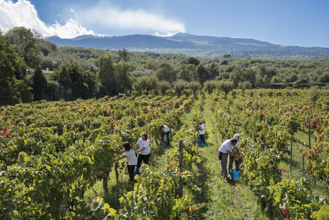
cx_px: 164
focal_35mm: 38
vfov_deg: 35.1
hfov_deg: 50.7
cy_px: 110
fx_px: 347
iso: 1250
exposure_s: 1/800
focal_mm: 38
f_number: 14
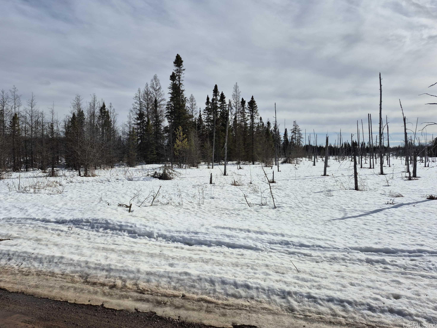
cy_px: 162
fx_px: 303
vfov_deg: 56.8
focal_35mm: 24
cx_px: 216
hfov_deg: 71.6
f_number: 1.8
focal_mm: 5.4
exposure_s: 1/4896
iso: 25
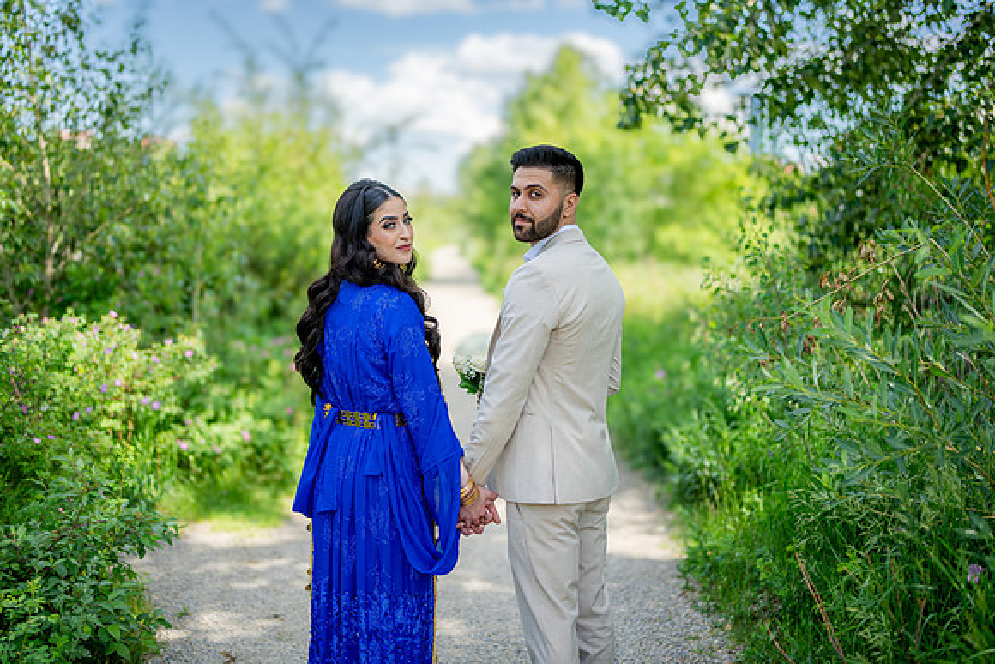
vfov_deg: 37.9
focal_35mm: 35
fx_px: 968
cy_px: 332
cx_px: 498
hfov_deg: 54.4
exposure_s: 1/3200
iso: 125
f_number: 1.2
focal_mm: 35
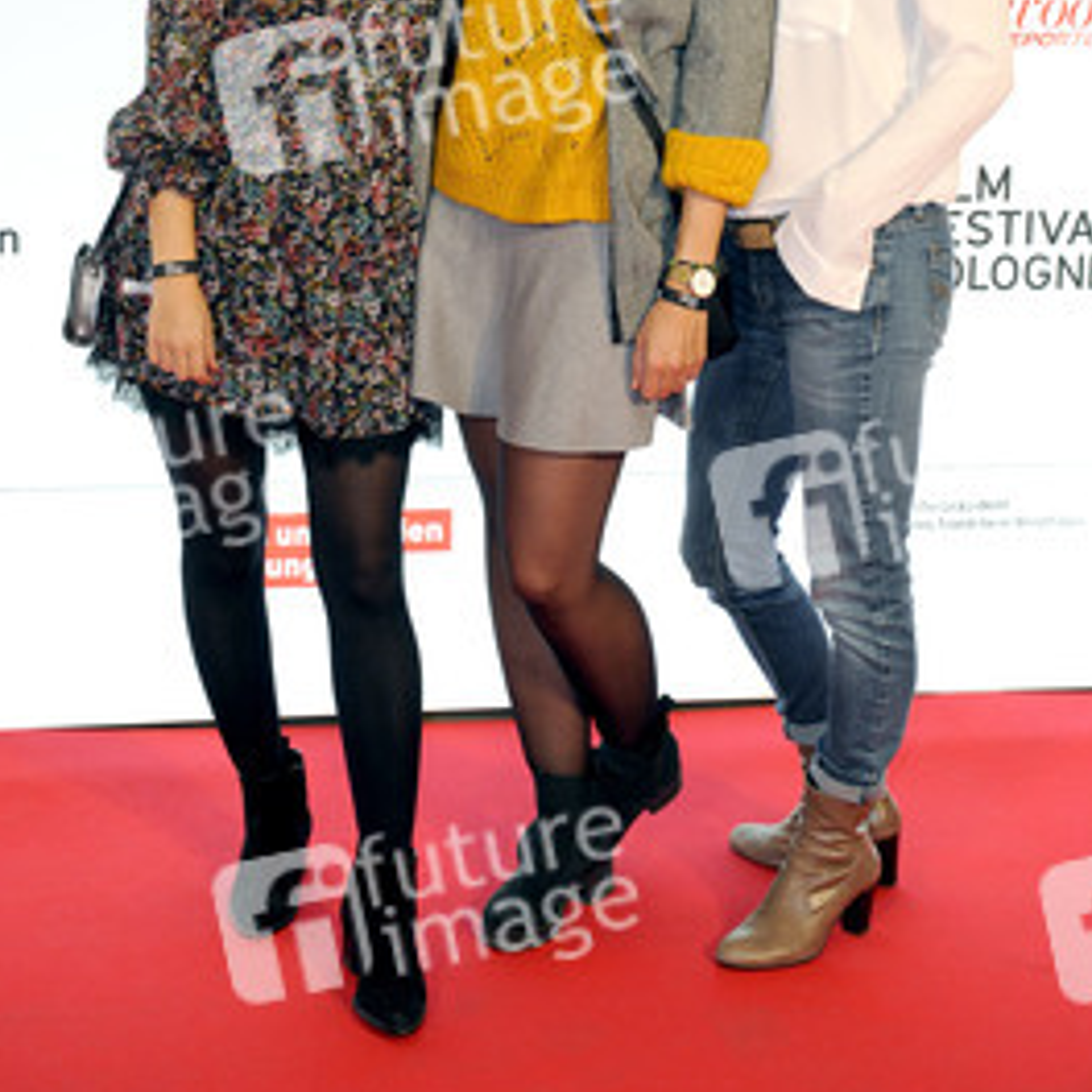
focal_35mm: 72
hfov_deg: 24.0
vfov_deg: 23.8
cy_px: 285
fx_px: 2570
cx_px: 548
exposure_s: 1/125
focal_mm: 56
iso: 1600
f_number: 5
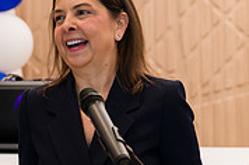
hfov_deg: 11.1
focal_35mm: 185
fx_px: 1277
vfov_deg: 7.4
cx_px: 195
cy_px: 72
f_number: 3.2
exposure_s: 1/200
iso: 400
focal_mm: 55
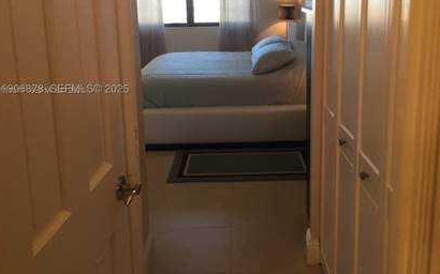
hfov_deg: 53.9
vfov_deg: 35.0
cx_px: 243
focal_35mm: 36
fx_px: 432
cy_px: 91
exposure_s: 1/30
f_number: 2.2
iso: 32
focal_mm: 4.15
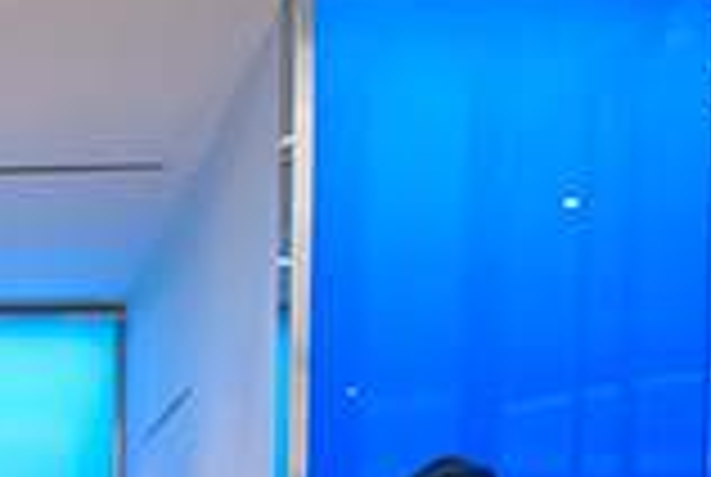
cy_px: 821
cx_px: -225
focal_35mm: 88
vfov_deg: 14.1
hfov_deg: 20.9
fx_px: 1741
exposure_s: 1/125
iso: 400
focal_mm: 24
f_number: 3.2
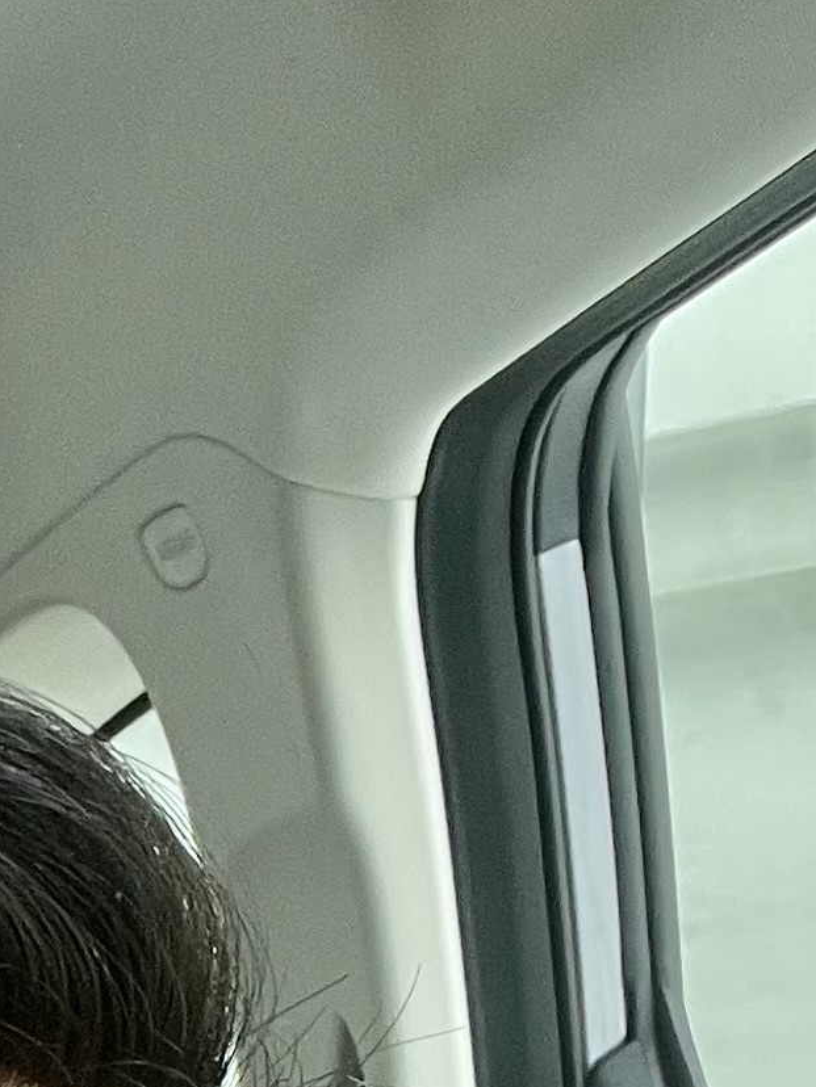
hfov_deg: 12.3
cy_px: 1590
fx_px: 3520
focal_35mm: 112
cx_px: -560
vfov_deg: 16.2
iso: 100
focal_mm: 2.71
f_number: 2.2
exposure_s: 1/69
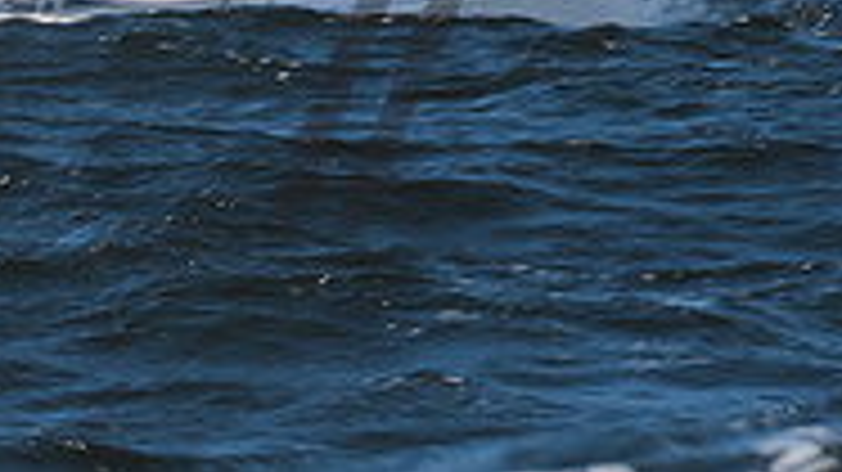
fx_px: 25531
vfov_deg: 1.1
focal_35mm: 1144
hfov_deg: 1.9
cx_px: -324
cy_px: 246
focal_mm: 200
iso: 100
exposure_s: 1/250
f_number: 6.3
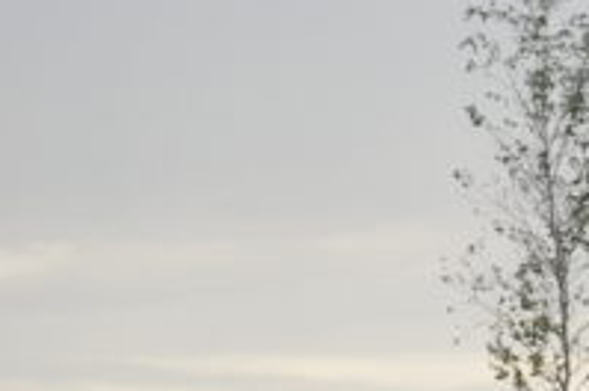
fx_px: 3790
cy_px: 524
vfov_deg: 5.9
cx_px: 1465
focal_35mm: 232
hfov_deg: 8.1
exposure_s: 1/80
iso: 400
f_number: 4.2
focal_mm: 30
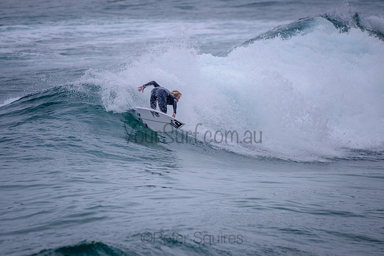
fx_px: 6540
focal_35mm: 613
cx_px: 174
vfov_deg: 2.2
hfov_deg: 3.4
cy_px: 103
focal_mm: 500
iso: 125
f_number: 5.6
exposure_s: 1/2000
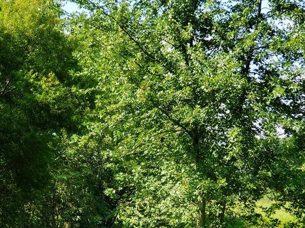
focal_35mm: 93
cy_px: 202
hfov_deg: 21.1
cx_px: 125
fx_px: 819
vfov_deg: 15.7
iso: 32
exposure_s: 1/266
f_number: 2.4
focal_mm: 6
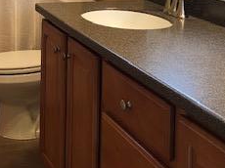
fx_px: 506
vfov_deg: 17.6
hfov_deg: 24.6
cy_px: -57
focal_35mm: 78
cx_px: 44
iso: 32
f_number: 1.8
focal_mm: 3.99
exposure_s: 1/24
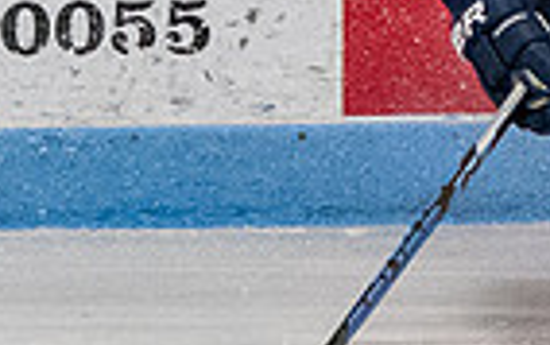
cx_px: 733
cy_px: 71
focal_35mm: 1166
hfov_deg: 1.8
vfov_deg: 1.1
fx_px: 17491
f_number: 3.5
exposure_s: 1/800
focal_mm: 86
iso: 2500
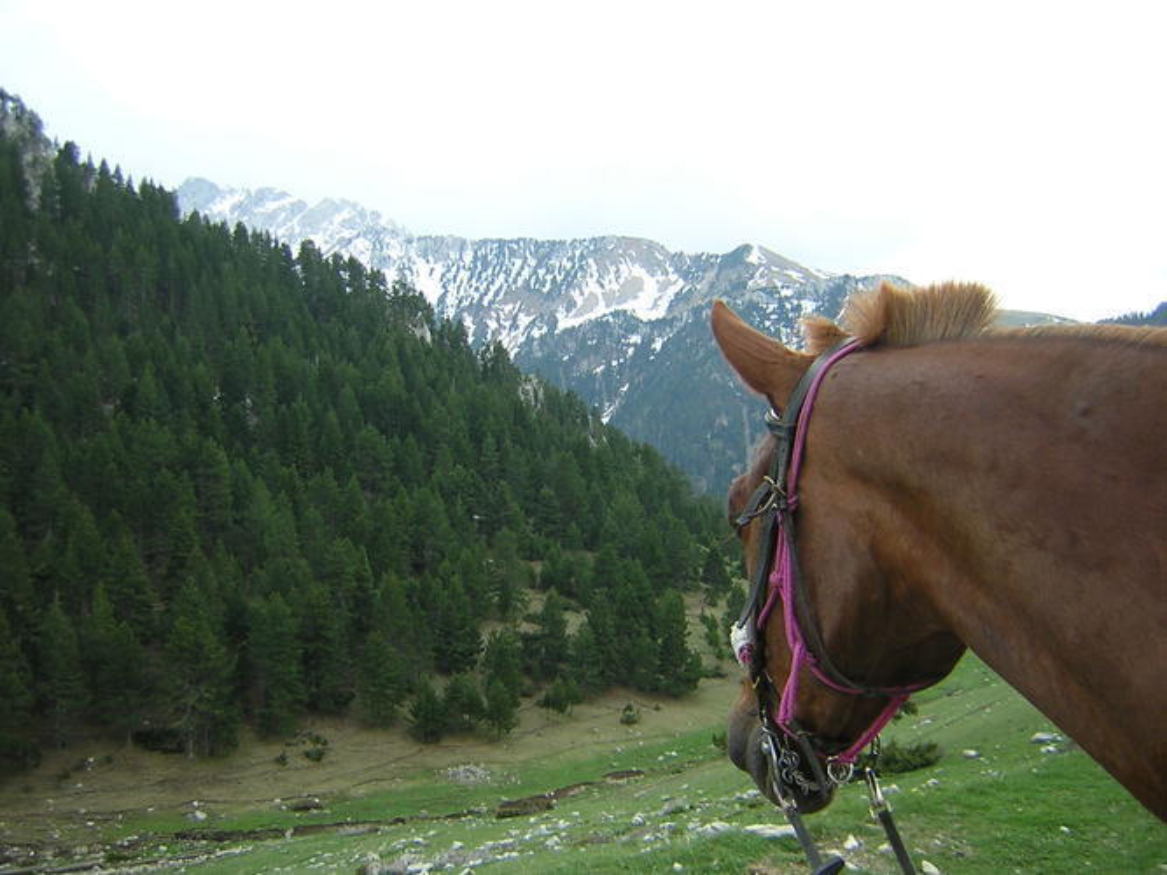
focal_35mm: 36
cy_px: 438
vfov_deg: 39.6
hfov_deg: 51.4
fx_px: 1213
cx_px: 584
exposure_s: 1/299
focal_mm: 4.7
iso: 100
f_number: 2.6
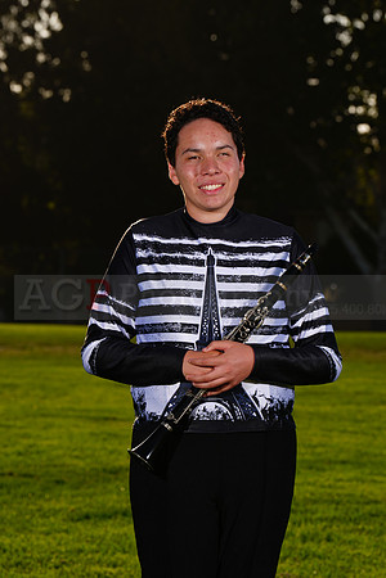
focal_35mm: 182
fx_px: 2927
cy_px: 289
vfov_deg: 11.3
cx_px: 193
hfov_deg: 7.5
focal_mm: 182
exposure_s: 1/250
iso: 125
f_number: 11
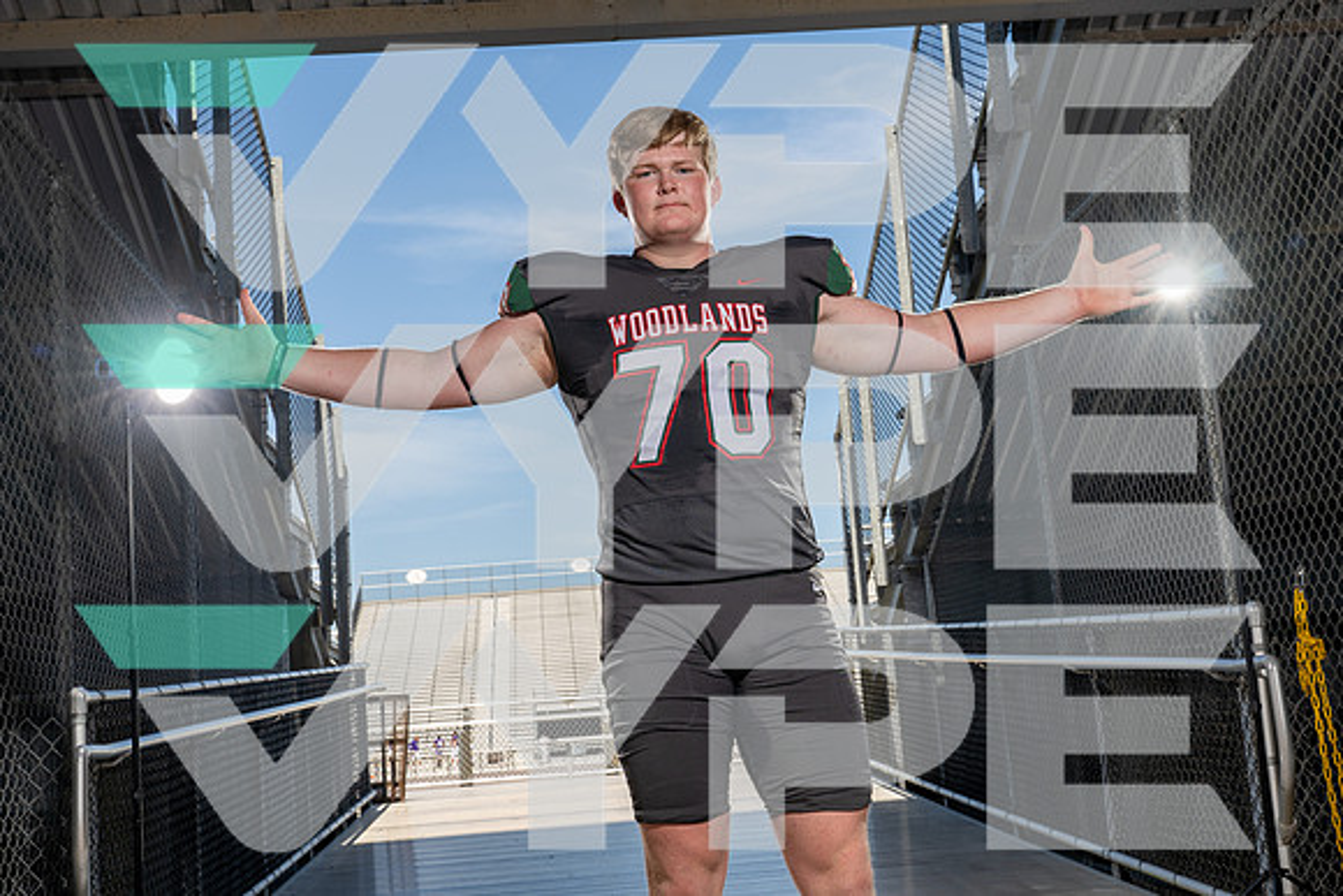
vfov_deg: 29.9
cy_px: 448
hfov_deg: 43.6
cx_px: 672
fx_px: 1679
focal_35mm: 45
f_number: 10
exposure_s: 1/250
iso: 160
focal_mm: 45
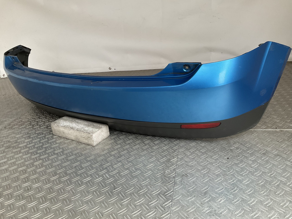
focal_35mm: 29
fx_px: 245
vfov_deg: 48.2
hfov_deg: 61.7
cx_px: 146
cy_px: 110
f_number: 1.8
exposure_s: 1/50
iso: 100
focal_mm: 3
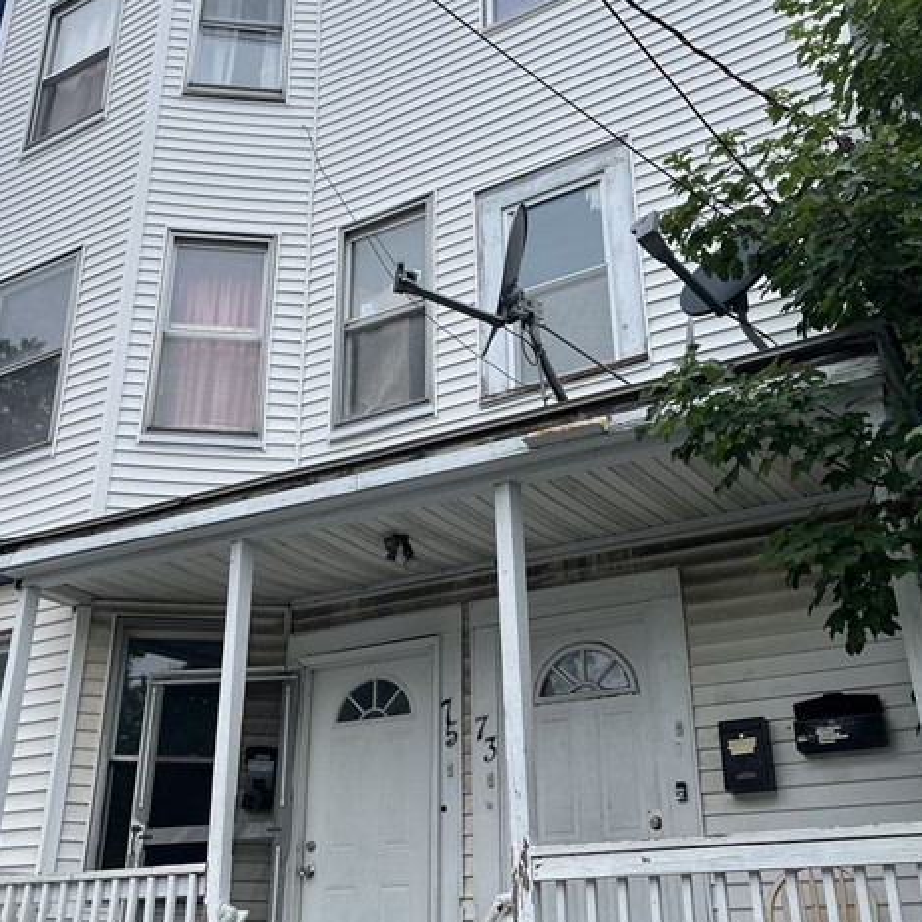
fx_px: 1145
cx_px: 409
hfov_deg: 43.8
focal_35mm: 38
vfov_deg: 43.8
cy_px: 427
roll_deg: -0.4
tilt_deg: +26.2
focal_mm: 5.1
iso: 50
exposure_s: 1/1497
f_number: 1.6
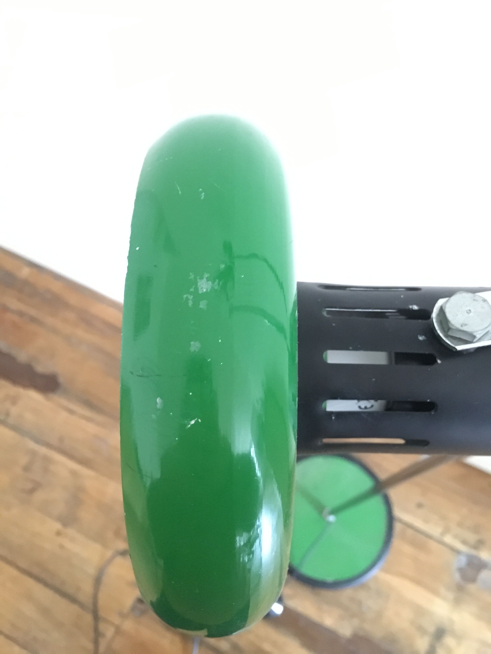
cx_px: 246
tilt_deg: -67.1
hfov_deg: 48.2
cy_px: 327
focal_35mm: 29
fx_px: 548
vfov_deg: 61.7
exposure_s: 1/17
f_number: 2.2
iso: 800
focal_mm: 4.15
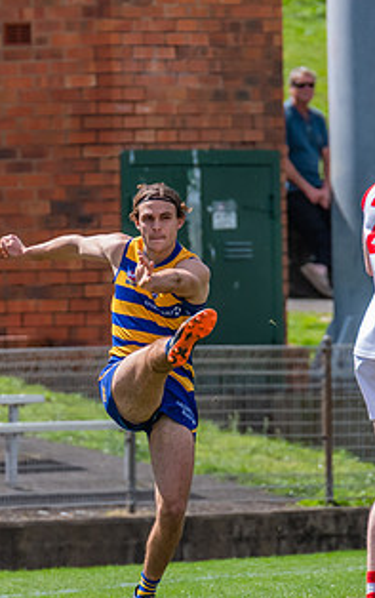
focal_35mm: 1092
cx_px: 104
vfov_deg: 1.9
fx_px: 17807
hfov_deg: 1.2
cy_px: 419
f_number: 6.3
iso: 800
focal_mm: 420
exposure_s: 1/1600
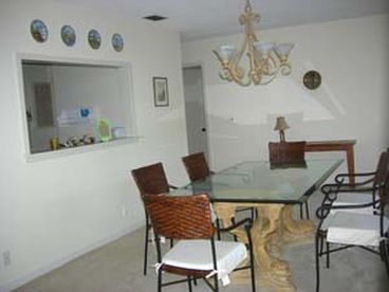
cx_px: 194
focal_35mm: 36
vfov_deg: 39.7
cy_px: 146
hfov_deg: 51.4
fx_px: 405
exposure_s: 1/60.1
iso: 64
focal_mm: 7.5
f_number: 2.7
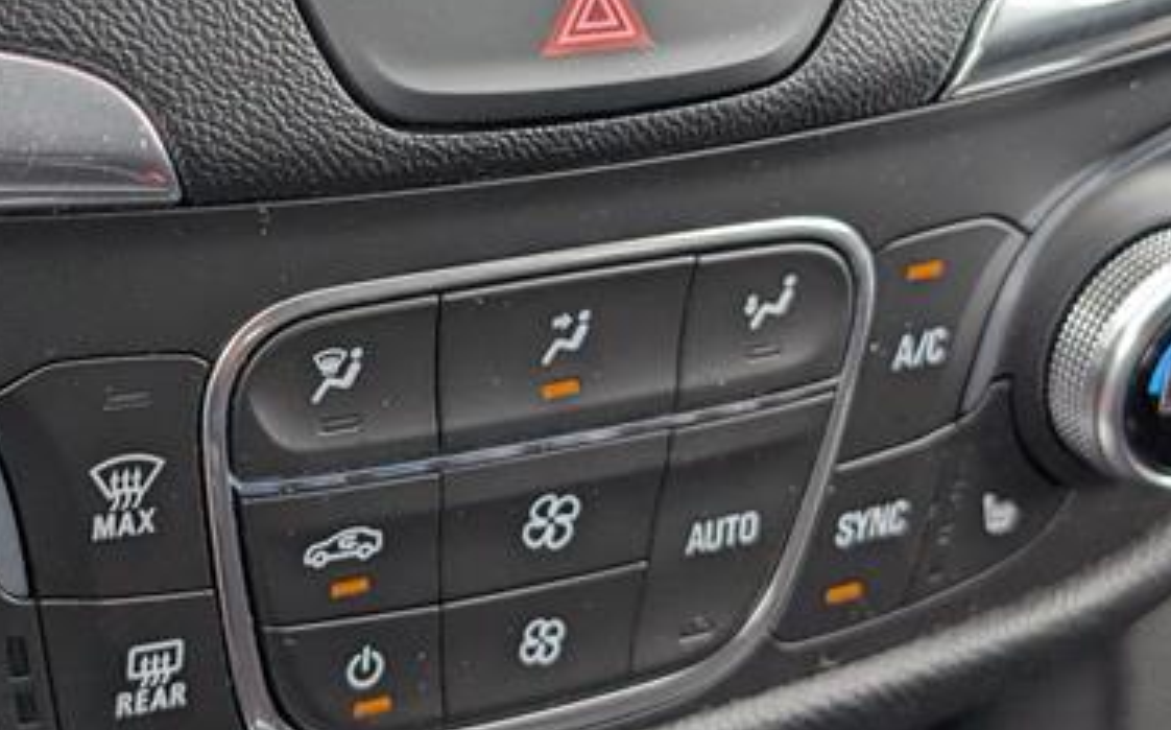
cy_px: 110
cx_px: 379
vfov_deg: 14.5
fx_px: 2838
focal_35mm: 89
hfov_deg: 23.2
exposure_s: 1/250
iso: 62
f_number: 1.68
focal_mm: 6.9
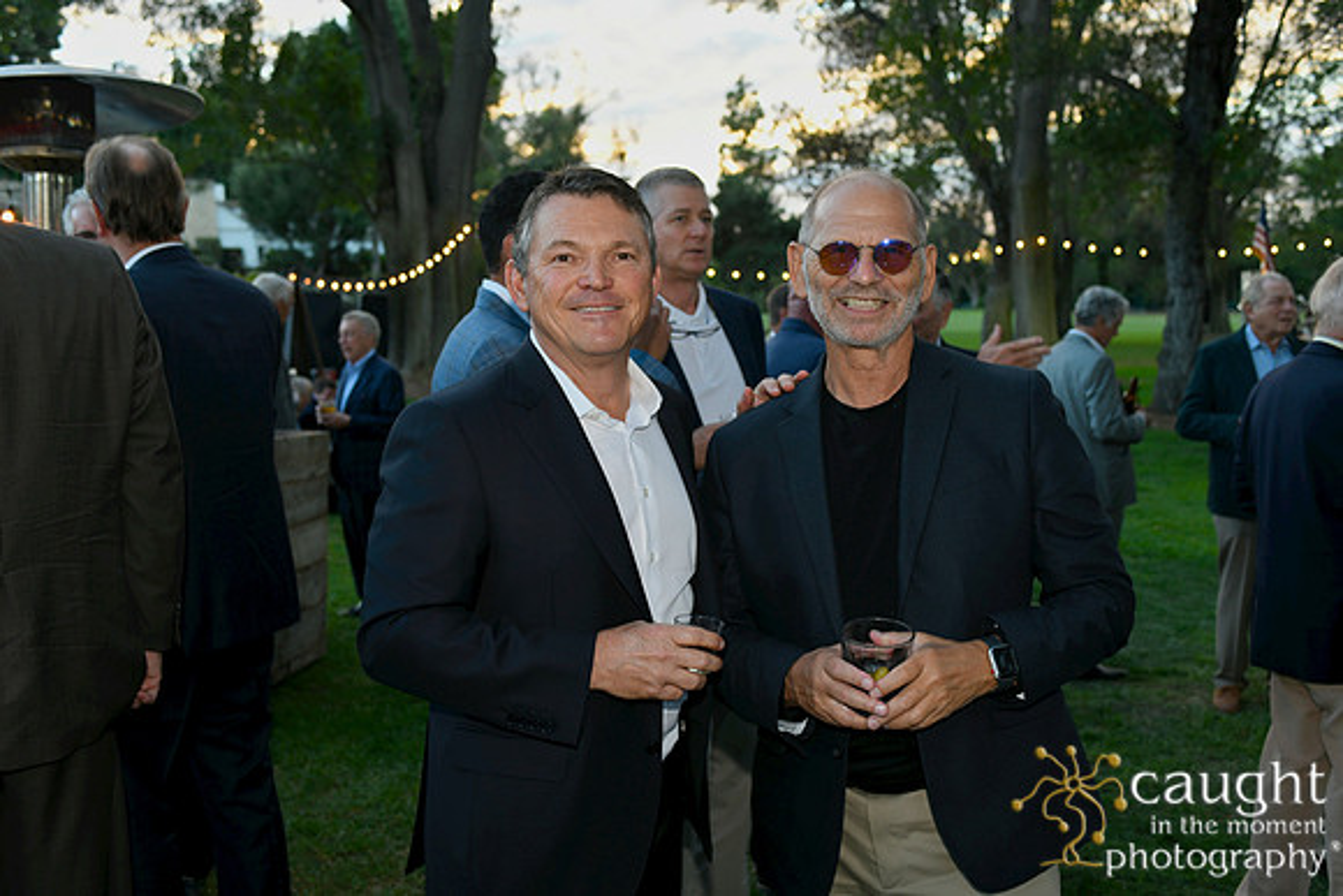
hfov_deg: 48.4
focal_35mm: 40
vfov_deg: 33.4
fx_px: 1493
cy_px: 448
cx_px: 672
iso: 500
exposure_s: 1/125
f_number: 4.5
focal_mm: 40
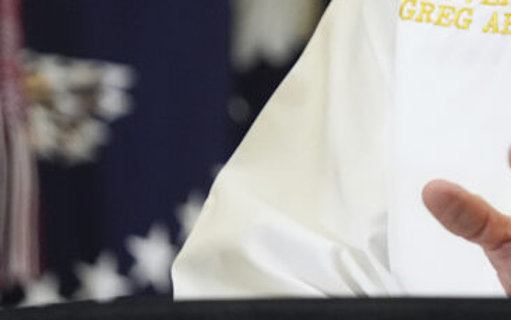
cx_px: 623
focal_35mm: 1422
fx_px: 19809
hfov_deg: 1.5
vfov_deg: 0.9
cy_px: -148
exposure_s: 1/200
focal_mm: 478
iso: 4000
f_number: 6.3
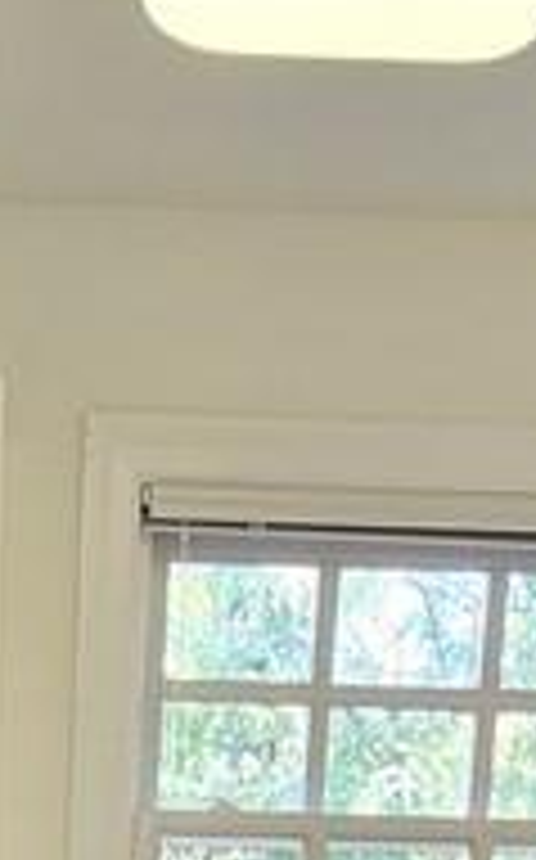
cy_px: 1481
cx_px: -50
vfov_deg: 20.8
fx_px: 1733
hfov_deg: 17.0
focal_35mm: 74
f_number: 2.2
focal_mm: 2.2
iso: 320
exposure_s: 1/59
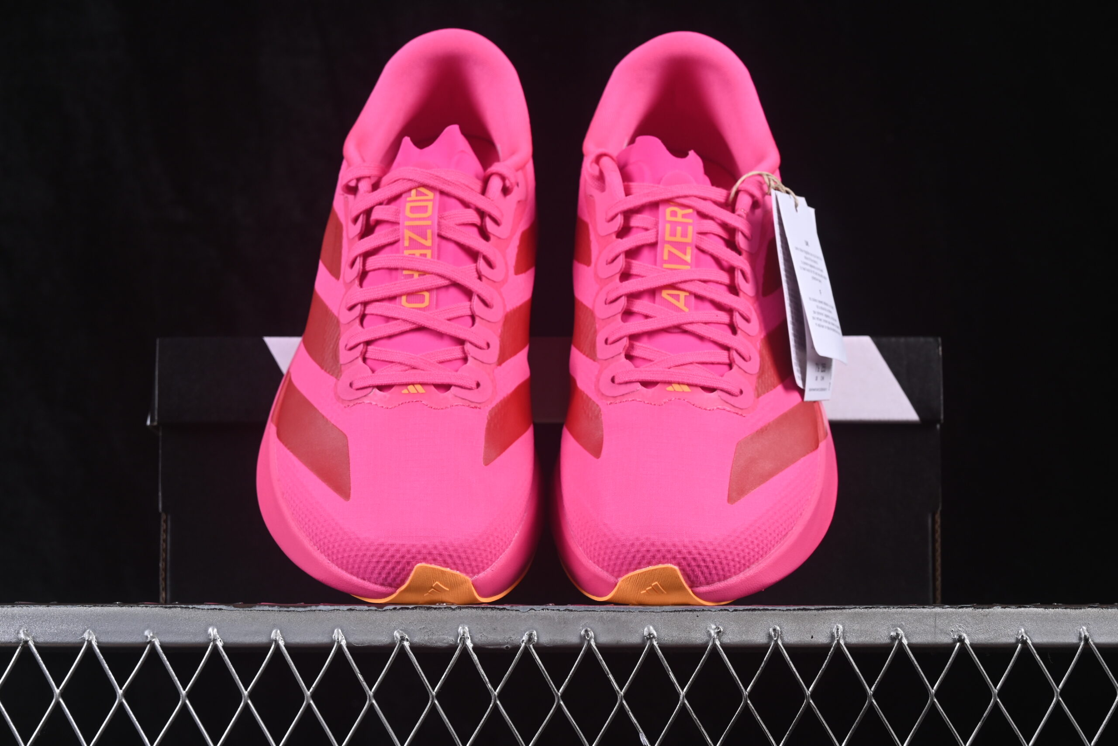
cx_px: 559
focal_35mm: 75
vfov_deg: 18.2
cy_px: 373
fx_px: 2329
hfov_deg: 27.0
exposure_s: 1/80
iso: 160
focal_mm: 50
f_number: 8
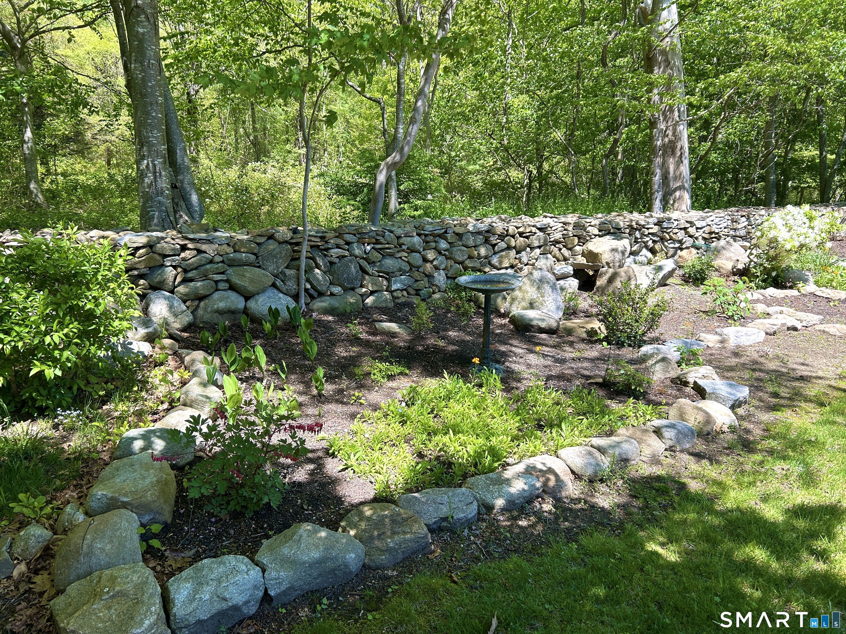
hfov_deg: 67.3
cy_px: 317
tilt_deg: -13.4
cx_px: 423
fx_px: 635
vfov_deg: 53.1
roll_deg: +0.6
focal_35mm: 26
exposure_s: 1/780
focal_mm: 5.7
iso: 50
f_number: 1.5
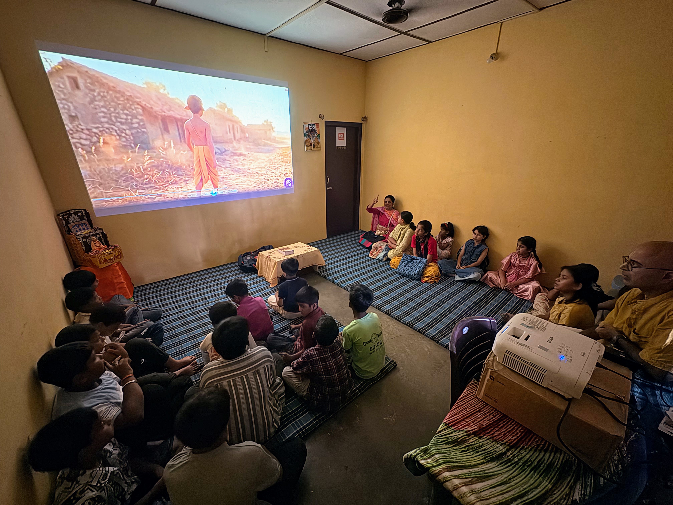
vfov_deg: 85.7
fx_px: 272
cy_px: 252
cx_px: 336
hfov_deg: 102.1
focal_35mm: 14
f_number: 2.2
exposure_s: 1/30
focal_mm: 2.22
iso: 1250
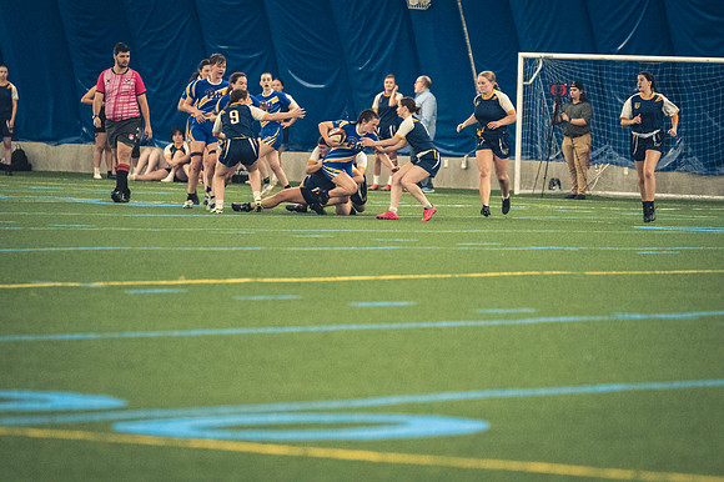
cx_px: 362
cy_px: 241
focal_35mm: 300
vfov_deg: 4.6
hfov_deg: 6.9
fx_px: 6030
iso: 12800
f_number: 2.8
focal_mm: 200
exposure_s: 1/500
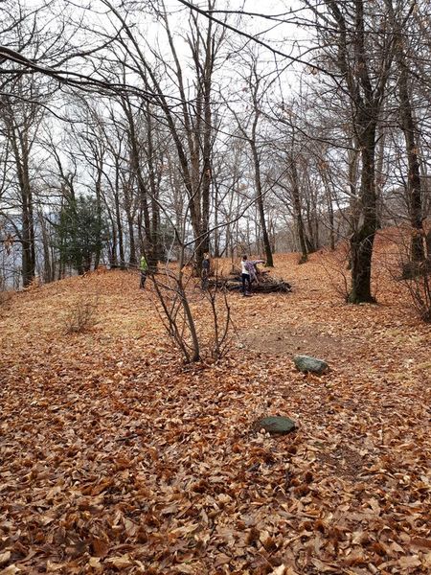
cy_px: 288
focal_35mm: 27
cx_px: 216
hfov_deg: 51.4
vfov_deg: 65.3
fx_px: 448
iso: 40
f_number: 1.9
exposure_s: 1/100
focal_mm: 3.6
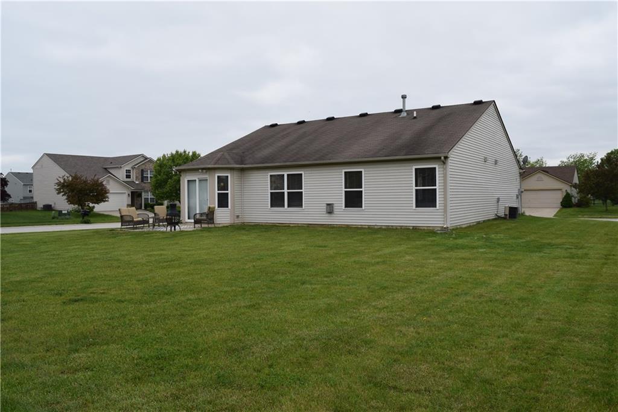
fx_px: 463
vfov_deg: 47.9
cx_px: 309
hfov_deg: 67.4
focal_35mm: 27
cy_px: 206
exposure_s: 1/320
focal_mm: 18
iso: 200
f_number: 9
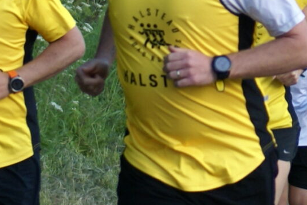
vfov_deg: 2.6
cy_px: 33
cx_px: 570
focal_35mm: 537
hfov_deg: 3.8
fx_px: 4585
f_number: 4.5
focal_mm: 75
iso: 250
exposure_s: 1/250
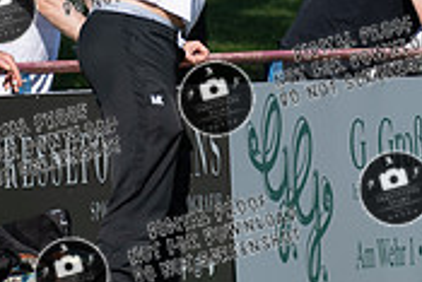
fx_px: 13761
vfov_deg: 1.2
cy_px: -84
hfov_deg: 1.8
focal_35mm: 1173
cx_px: 255
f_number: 5.6
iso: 250
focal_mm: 250
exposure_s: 1/1600
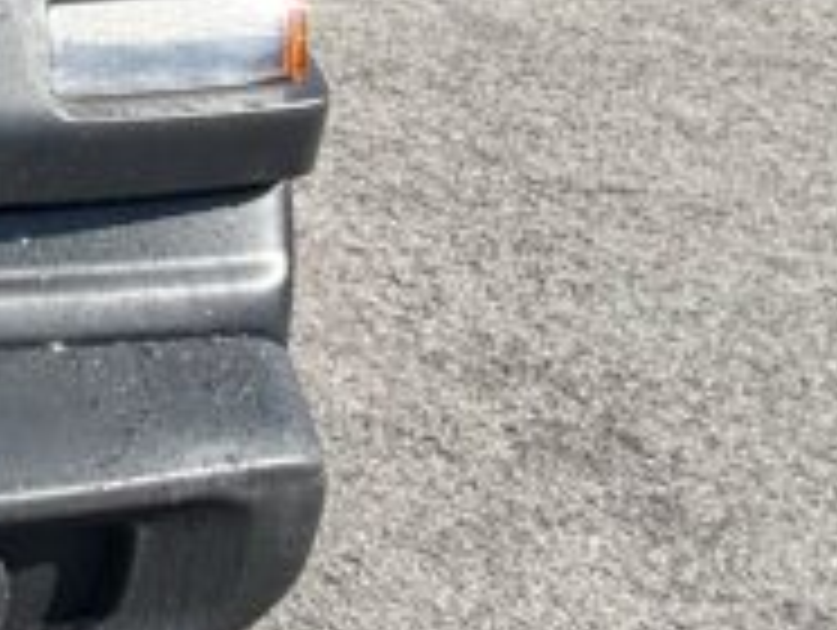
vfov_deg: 10.0
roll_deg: +0.1
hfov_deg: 11.4
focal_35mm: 143
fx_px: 3462
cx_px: -1192
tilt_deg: -12.4
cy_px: -338
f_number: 1.5
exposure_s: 1/1972
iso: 50
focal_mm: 5.7
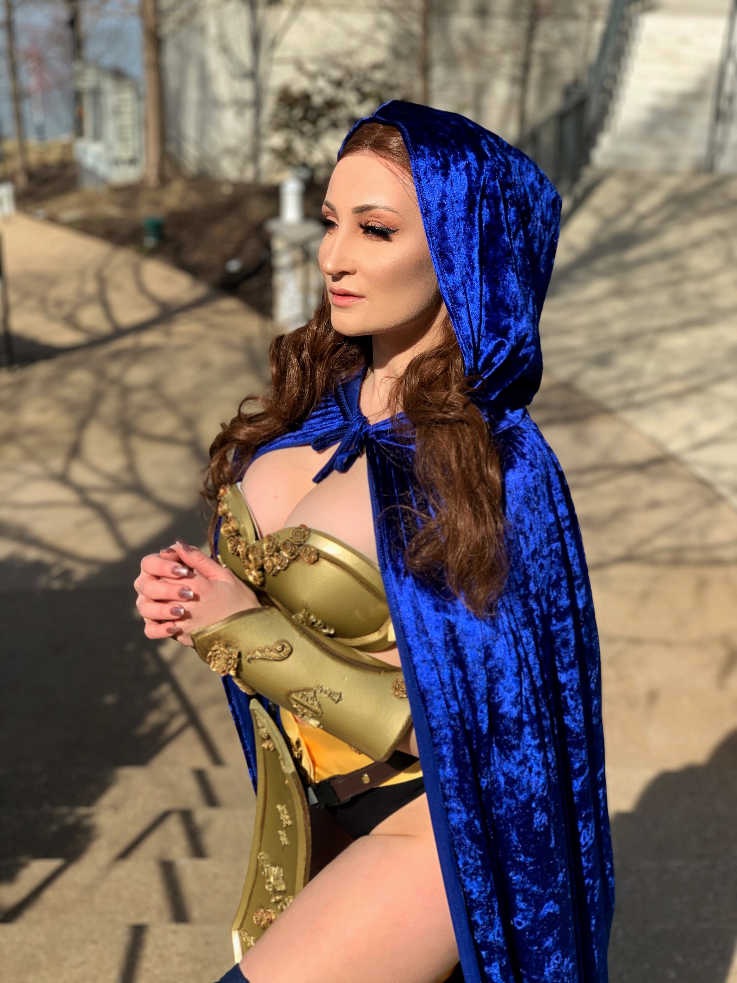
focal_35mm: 52
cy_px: 492
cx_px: 368
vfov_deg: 36.8
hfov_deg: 28.0
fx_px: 1476
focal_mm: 6
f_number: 2.4
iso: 16
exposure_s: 1/1065
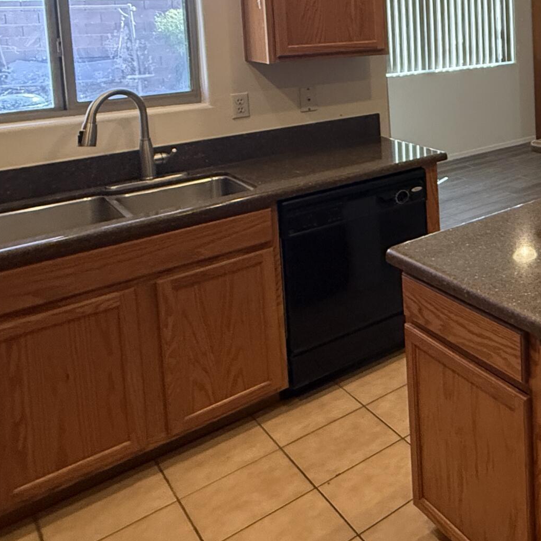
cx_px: 672
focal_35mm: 36
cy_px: 49
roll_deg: +1.0
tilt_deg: -3.6
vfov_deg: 42.1
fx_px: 637
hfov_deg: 34.9
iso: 500
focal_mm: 2.22
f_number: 2.2
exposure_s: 1/120
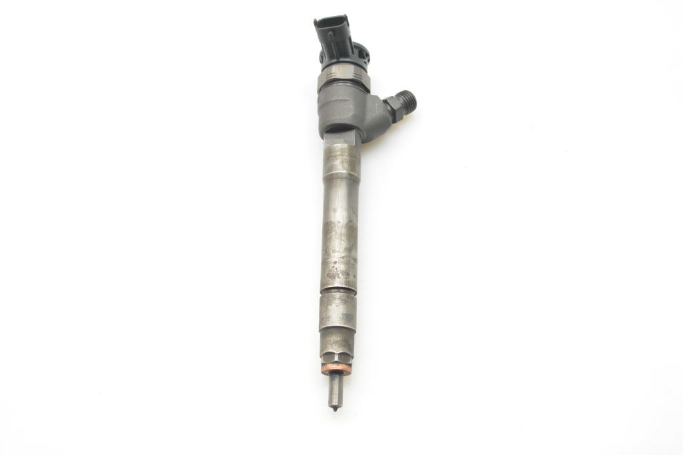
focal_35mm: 42
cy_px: 228
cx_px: 342
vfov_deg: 31.9
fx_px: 797
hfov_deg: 46.4
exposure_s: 1/160
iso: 2500
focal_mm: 28
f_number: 6.3
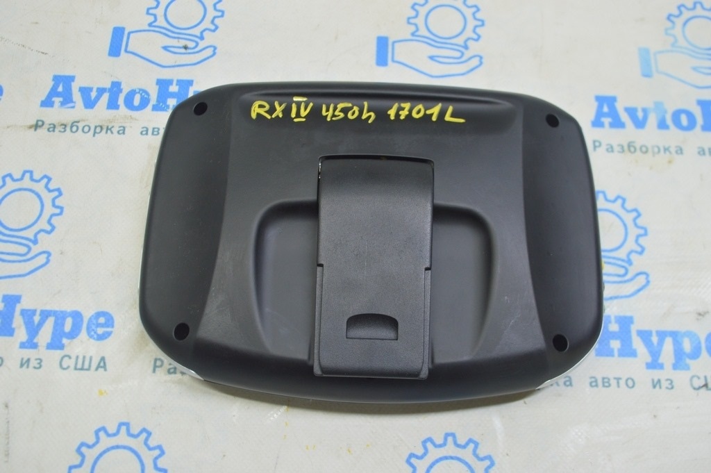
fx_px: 710
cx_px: 356
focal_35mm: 36
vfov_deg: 36.8
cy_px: 236
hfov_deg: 53.2
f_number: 5.6
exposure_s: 1/20
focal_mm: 24
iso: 400
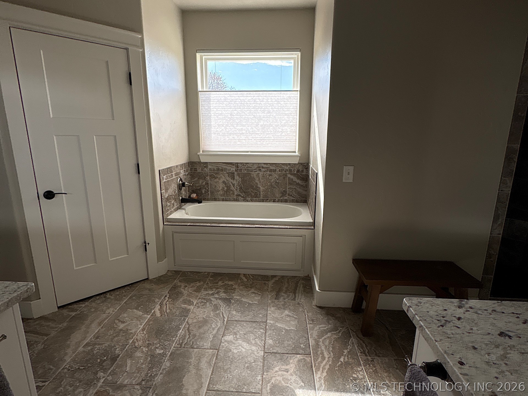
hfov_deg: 102.1
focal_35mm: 14
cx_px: 264
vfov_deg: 85.7
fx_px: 214
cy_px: 198
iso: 64
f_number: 2.2
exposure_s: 1/272
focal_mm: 2.22
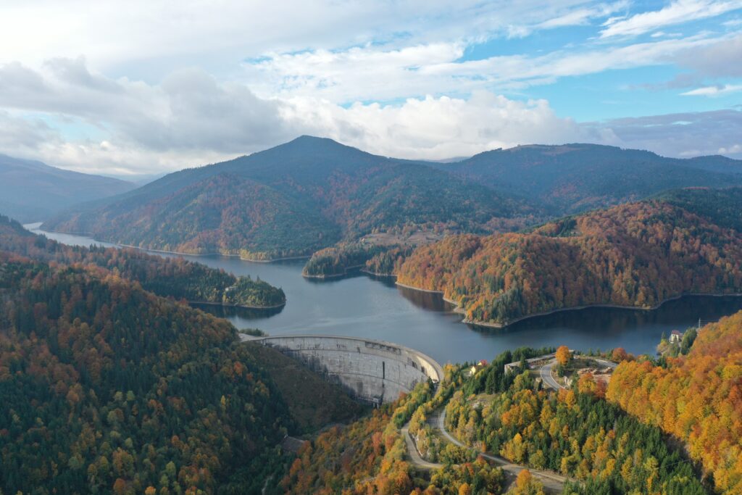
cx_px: 371
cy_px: 248
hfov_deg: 65.5
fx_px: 577
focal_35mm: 28
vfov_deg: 46.4
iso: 100
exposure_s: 1/640
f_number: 3.2
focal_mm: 10.26
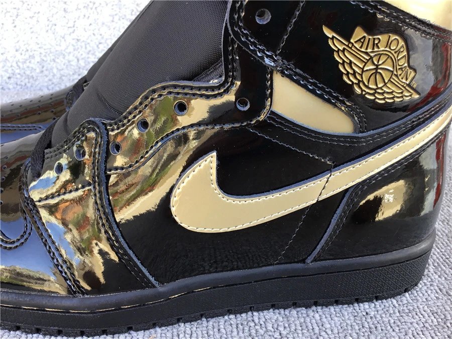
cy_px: 170
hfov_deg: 58.4
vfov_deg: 45.4
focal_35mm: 31
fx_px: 405
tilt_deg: -25.3
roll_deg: -2.0
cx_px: 226
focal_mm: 3.3
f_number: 2.4
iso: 32
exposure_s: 1/50
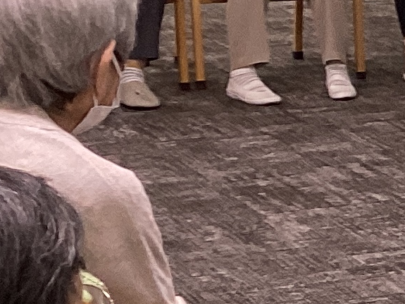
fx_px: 2059
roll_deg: -2.6
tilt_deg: -14.2
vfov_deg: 8.4
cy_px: 162
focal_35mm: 176
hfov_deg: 10.2
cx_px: 849
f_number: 2.4
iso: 80
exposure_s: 1/50
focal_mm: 3.3
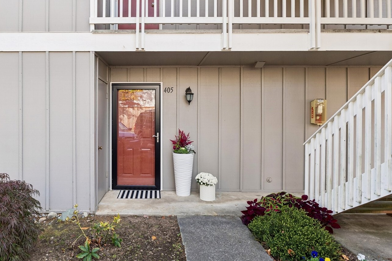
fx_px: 279
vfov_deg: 50.1
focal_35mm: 26
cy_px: 120
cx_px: 147
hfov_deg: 69.0
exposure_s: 1/60
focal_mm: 13
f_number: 8
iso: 250
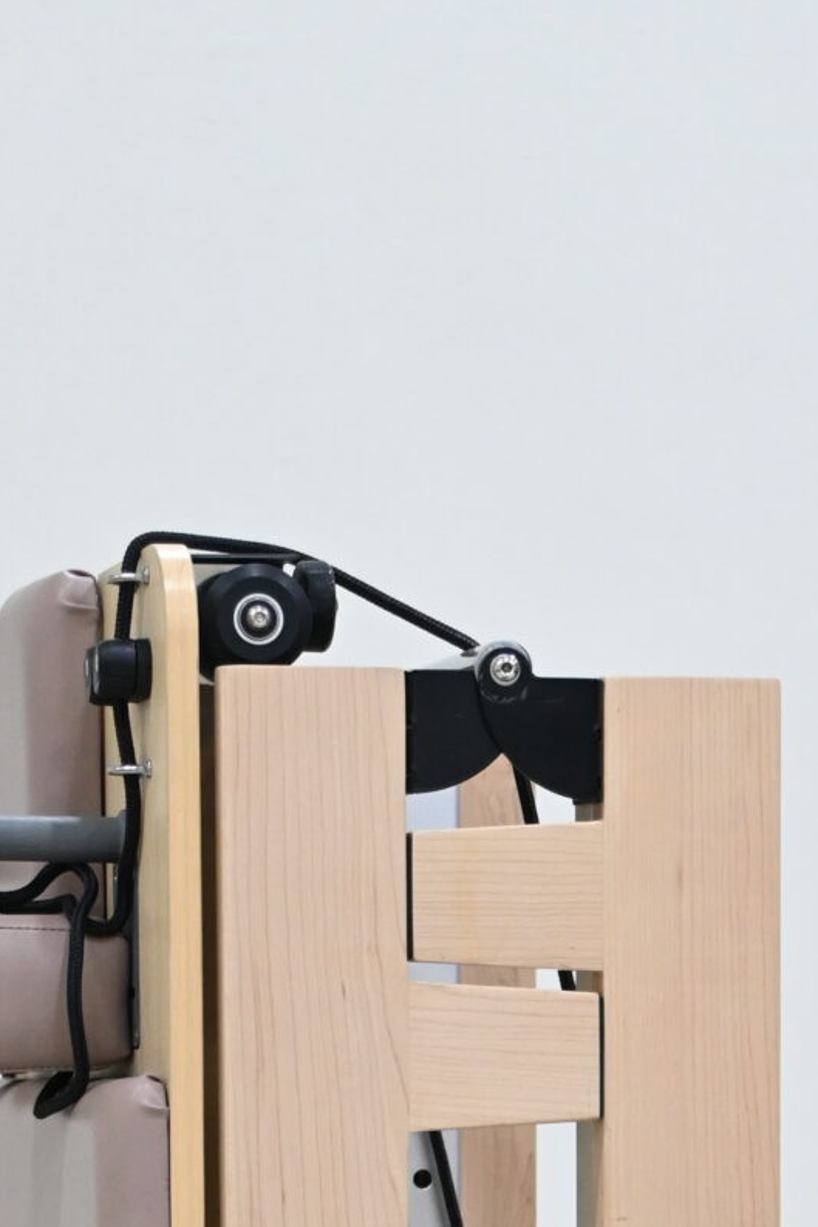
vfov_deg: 12.3
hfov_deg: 8.6
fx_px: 5442
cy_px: 1782
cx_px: 513
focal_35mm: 160
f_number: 4
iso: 1000
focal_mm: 33
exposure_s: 1/80
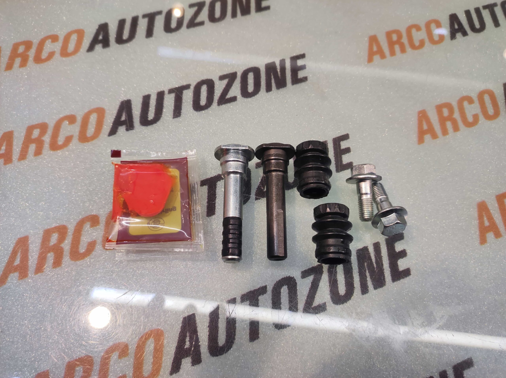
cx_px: 253
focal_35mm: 17
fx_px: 248
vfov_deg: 74.7
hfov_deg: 91.1
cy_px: 189
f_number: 1.79
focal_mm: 4.74
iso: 84
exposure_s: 1/33
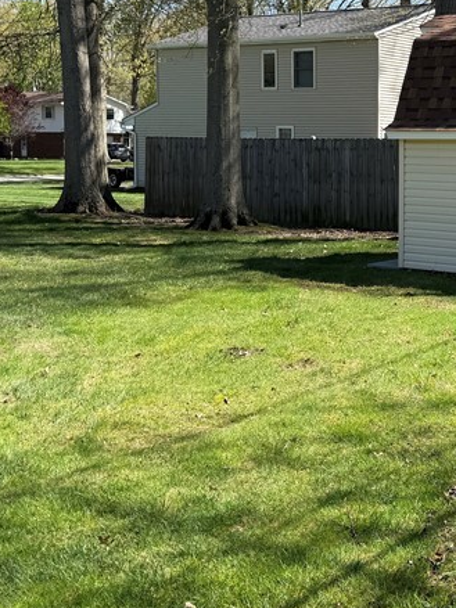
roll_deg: -1.3
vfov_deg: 34.2
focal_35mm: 56
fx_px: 984
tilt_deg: -4.3
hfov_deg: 24.8
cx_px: 457
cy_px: 226
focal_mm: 6.76
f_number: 1.78
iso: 80
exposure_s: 1/1901
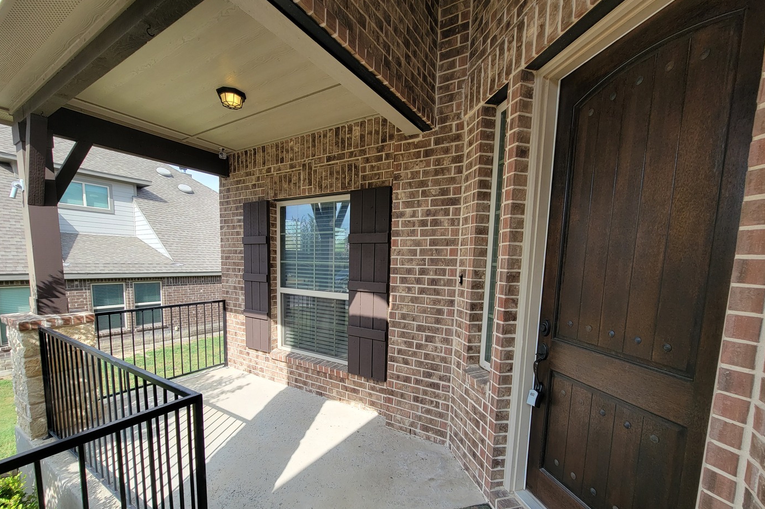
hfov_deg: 104.2
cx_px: 371
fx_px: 297
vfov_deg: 80.7
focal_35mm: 14
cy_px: 292
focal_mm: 2.2
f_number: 2.2
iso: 50
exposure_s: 1/370
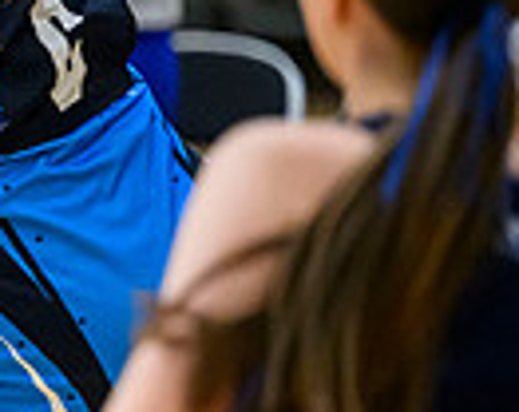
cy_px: 161
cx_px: -744
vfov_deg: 2.0
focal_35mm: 789
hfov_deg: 2.4
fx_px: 12083
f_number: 2.8
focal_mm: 160
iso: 6400
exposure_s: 1/1250
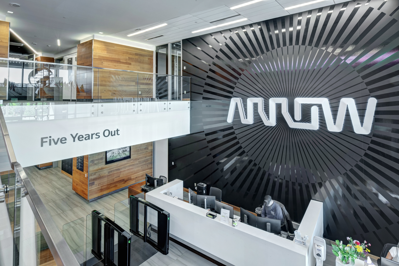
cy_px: 133
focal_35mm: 19
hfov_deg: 86.9
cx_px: 200
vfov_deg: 64.6
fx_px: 211
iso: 640
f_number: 22
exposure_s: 1/1.25
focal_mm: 19
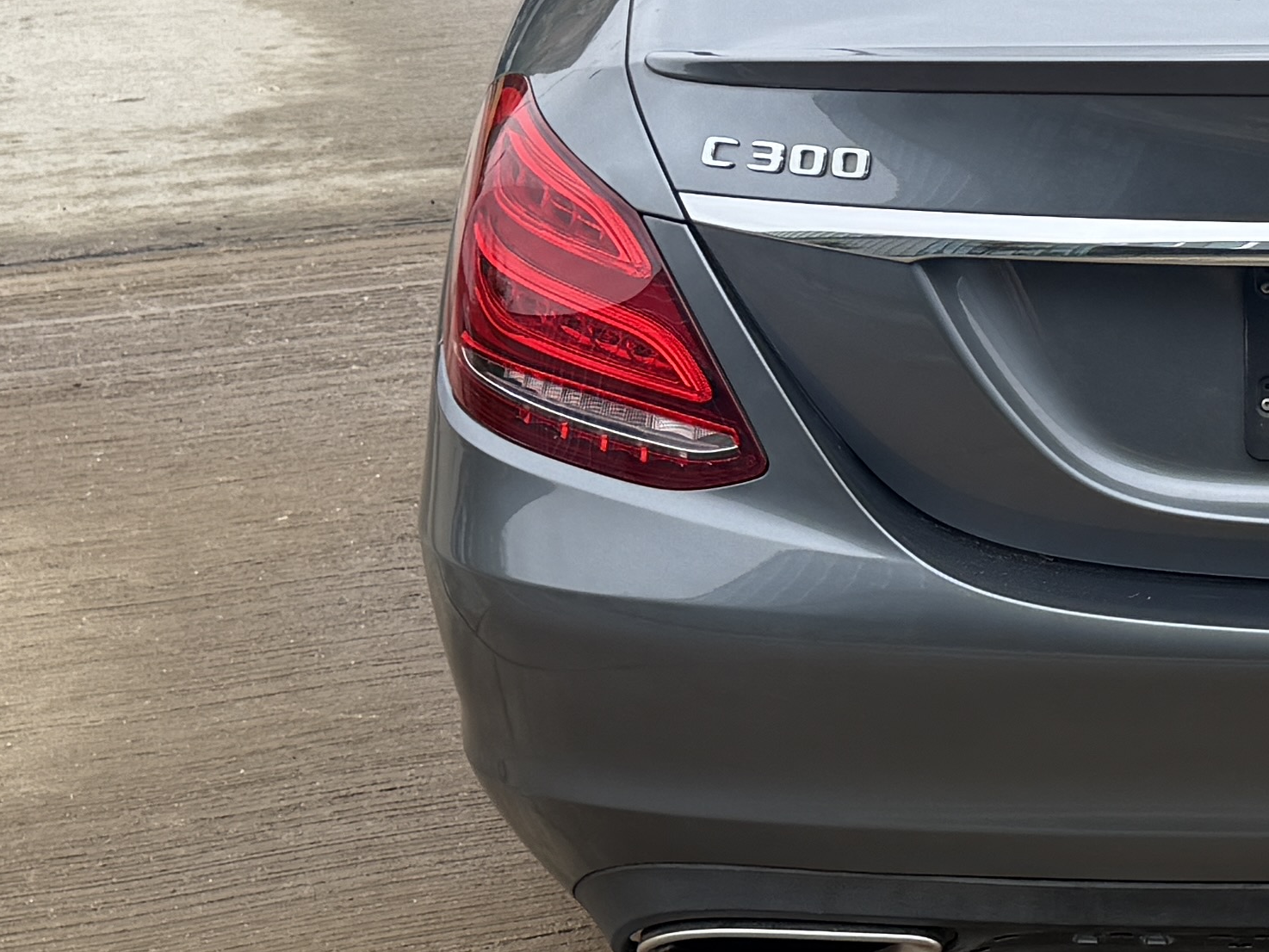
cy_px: 320
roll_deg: +0.0
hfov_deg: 20.0
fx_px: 3410
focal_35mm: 93
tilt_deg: -18.5
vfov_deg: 15.9
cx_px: 1448
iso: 80
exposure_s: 1/268
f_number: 1.78
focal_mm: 6.76
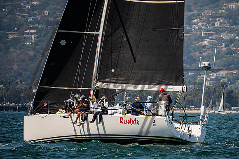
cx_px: 152
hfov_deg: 4.1
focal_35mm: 509
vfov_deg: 2.7
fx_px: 3379
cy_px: 76
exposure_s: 1/2000
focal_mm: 400
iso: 500
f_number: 8
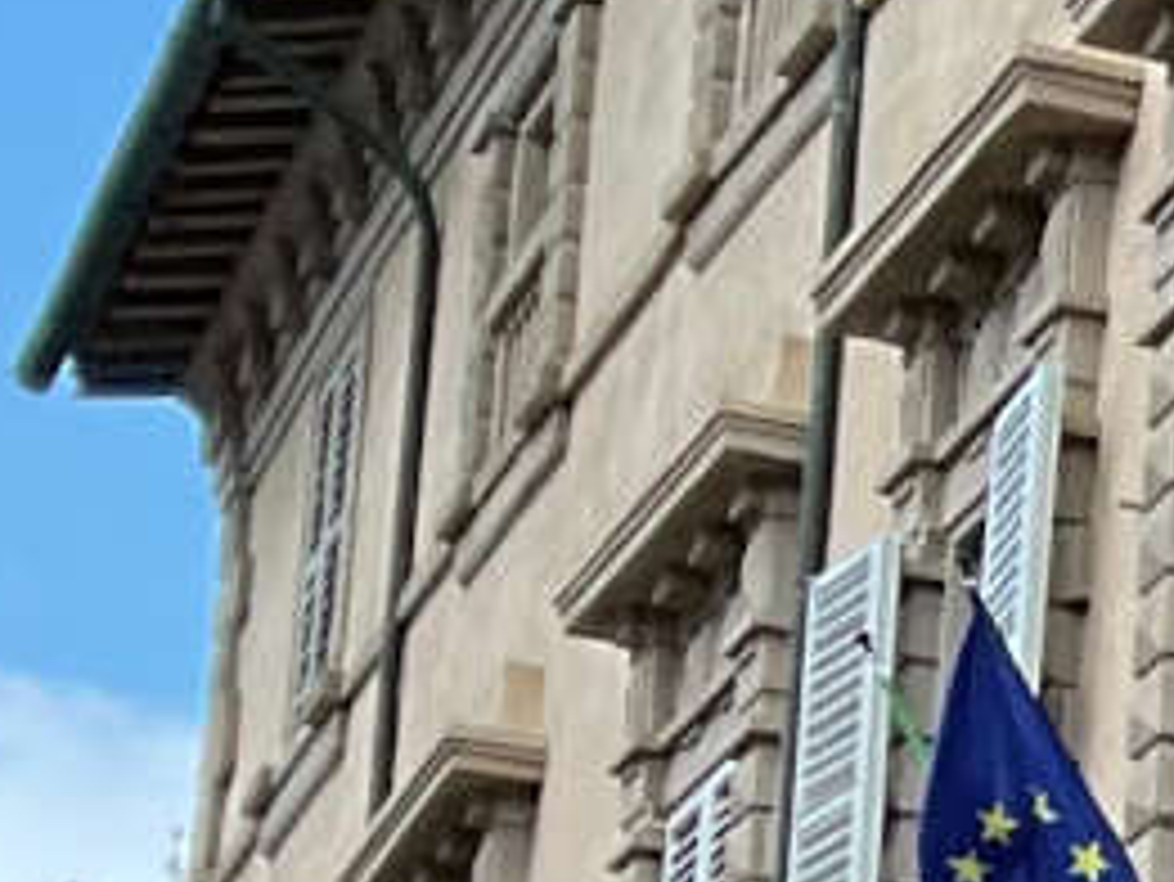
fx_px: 7533
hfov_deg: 7.3
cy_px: 1868
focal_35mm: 222
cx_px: 4143
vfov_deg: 6.5
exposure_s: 1/312
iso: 16
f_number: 1.8
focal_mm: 3
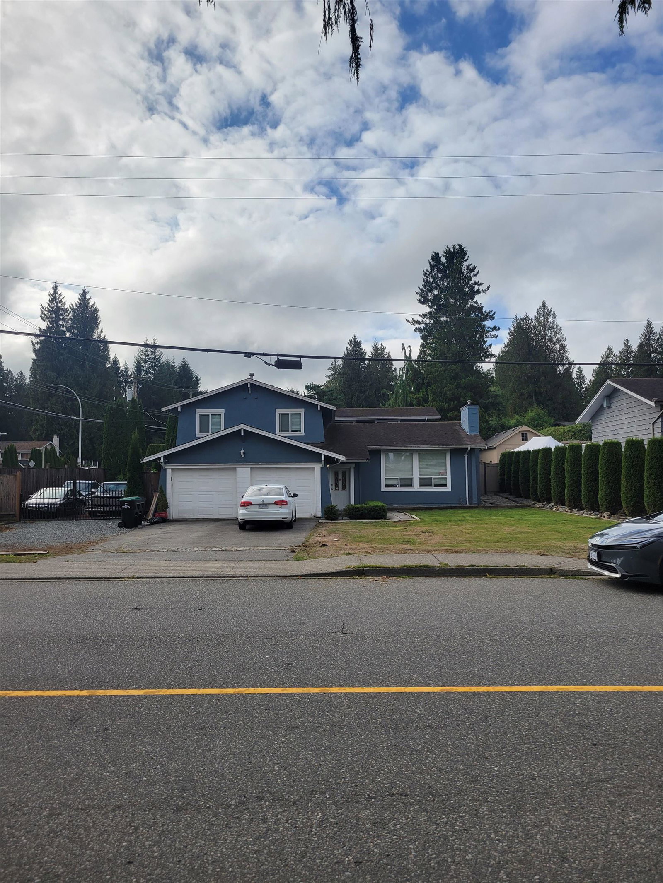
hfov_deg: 53.1
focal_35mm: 26
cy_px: 442
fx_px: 664
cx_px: 332
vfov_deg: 67.3
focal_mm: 5.4
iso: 40
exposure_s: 1/3291
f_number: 1.8
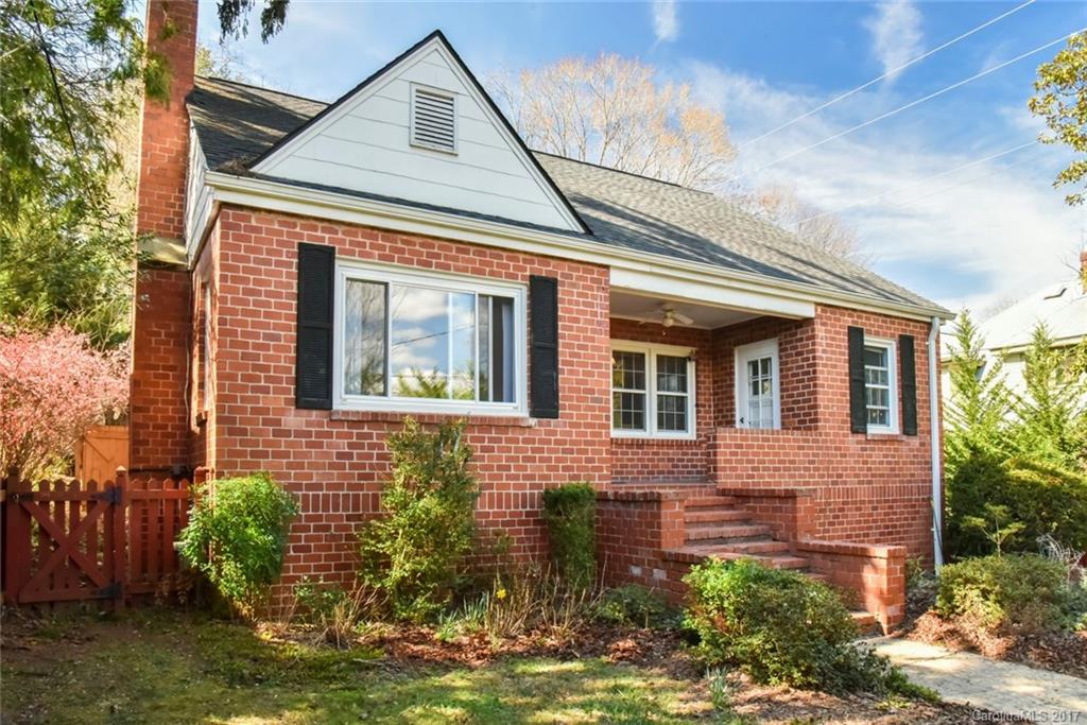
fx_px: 725
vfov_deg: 53.1
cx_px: 544
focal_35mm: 24
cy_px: 362
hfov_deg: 73.7
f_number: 14
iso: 4000
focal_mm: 24
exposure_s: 1/200
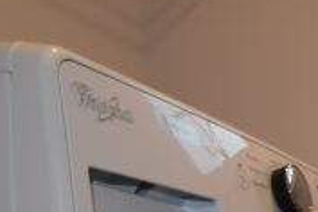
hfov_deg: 18.7
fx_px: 768
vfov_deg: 13.6
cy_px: 416
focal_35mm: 87
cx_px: 553
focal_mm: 10
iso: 100
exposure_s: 1/20
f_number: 3.5
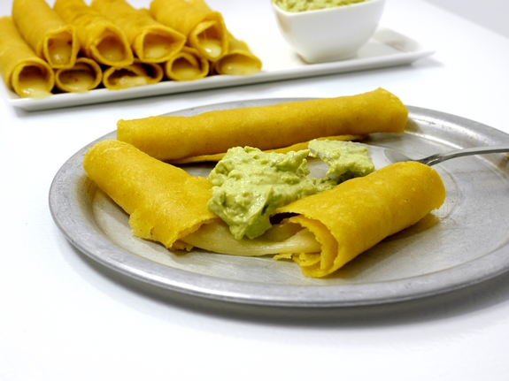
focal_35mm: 50
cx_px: 254
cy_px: 190
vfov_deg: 29.1
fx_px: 735
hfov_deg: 38.2
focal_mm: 25
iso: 200
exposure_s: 1/30
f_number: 7.1
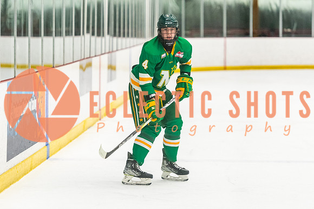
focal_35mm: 203
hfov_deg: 10.1
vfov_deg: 6.8
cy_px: 91
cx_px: 149
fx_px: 1775
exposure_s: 1/800
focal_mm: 135
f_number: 2.8
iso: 3200
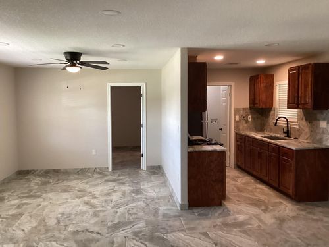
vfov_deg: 45.4
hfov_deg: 58.4
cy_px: 124
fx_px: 295
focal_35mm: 31
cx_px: 164
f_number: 2.4
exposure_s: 1/60
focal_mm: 3.3
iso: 250
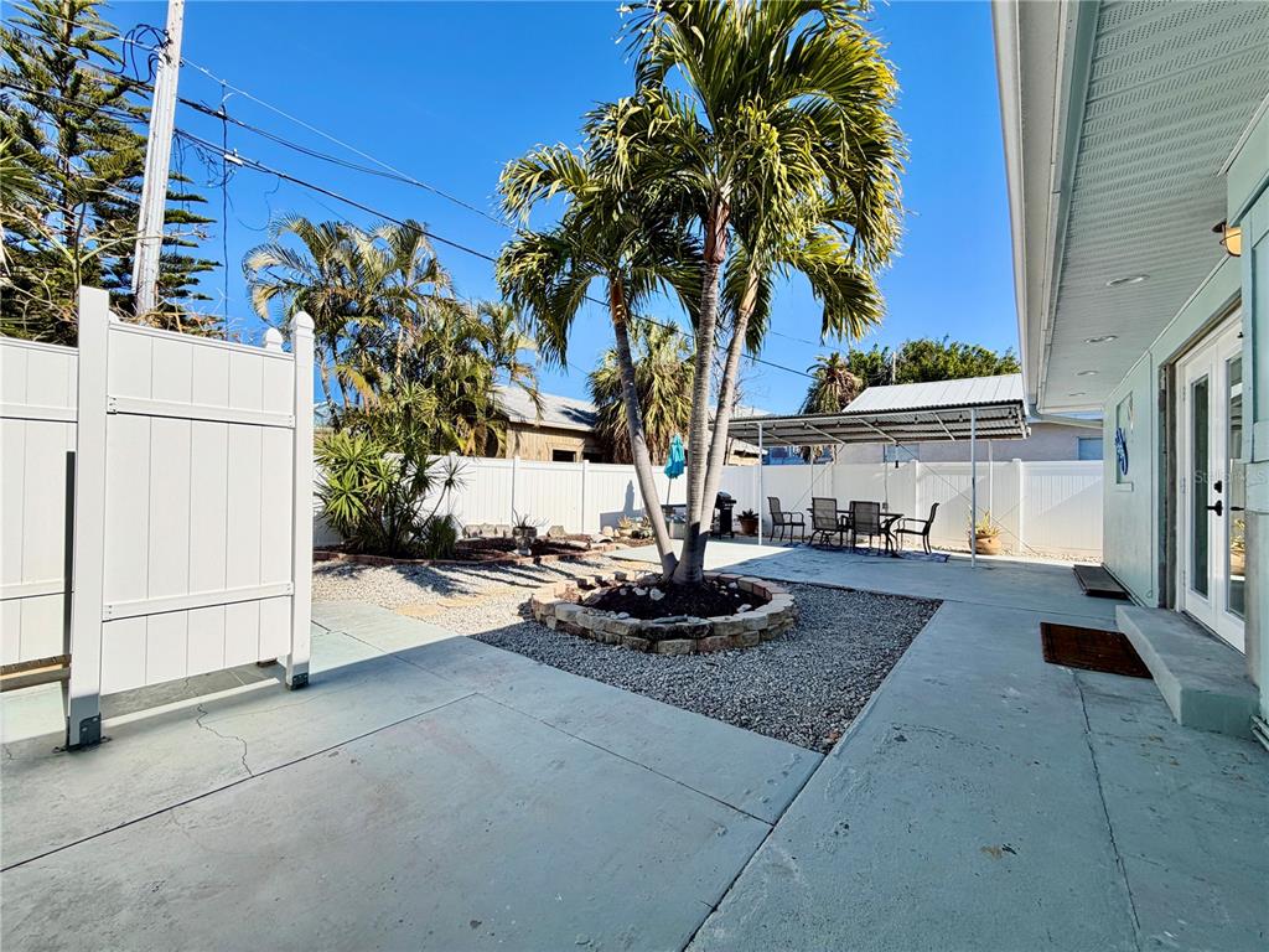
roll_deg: -1.1
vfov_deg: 85.7
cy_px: 476
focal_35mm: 14
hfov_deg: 102.1
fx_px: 513
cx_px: 634
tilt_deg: +0.7
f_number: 2.2
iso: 25
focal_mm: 2.22
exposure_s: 1/876
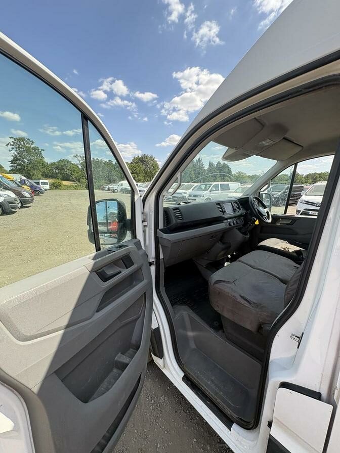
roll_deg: -6.7
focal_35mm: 14
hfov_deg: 85.7
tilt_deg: -8.9
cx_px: 170
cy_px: 226
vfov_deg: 102.1
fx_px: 183
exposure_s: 1/331
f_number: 2.2
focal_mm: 2.22
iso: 50
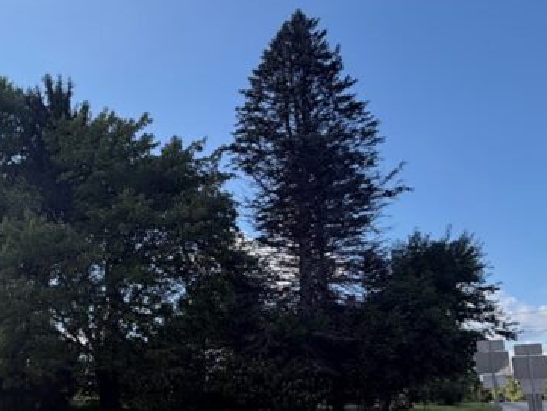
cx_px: 148
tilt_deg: +8.9
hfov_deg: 56.0
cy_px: 323
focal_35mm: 31
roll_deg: +1.0
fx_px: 490
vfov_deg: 43.5
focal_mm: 2.22
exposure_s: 1/770
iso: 32
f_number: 2.2
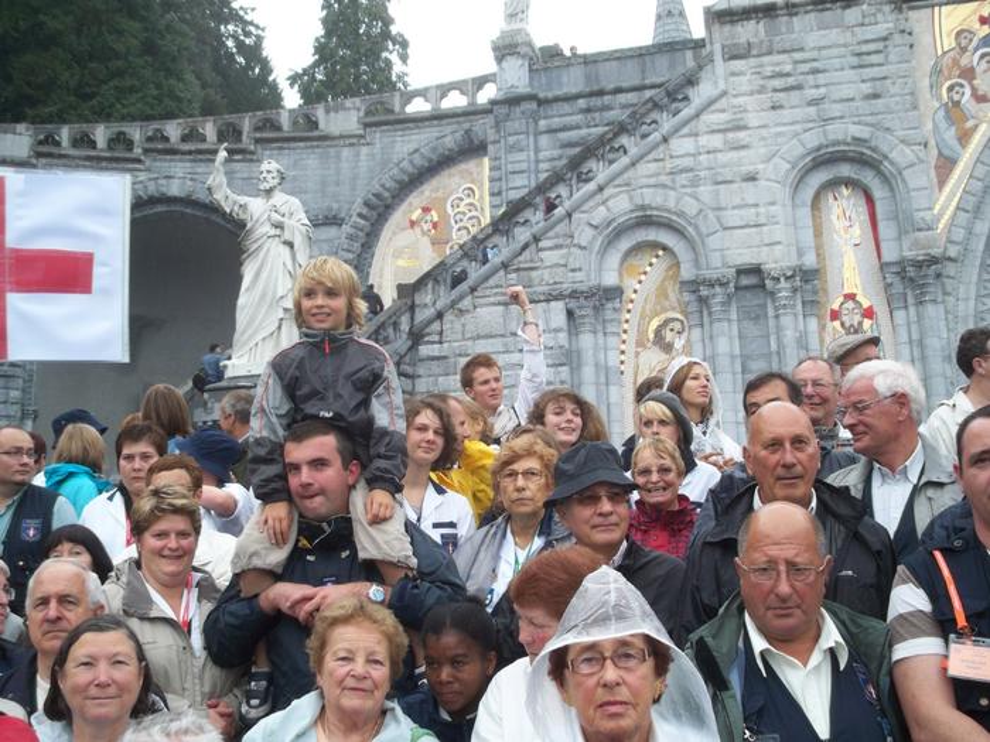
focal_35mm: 37
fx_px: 1058
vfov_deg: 38.7
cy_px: 371
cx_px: 495
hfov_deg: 50.1
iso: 64
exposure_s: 1/80
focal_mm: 7.9
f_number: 3.4
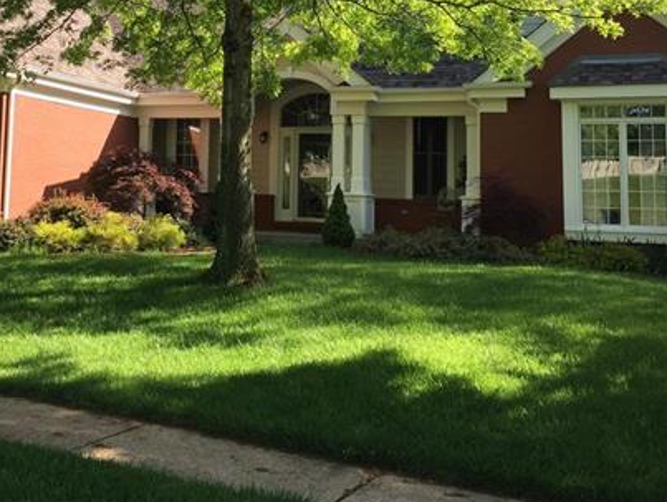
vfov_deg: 30.9
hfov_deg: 40.7
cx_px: 223
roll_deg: -1.6
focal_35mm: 46
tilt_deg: +6.5
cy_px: 114
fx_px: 887
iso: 32
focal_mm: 4.15
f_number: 2.2
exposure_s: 1/501
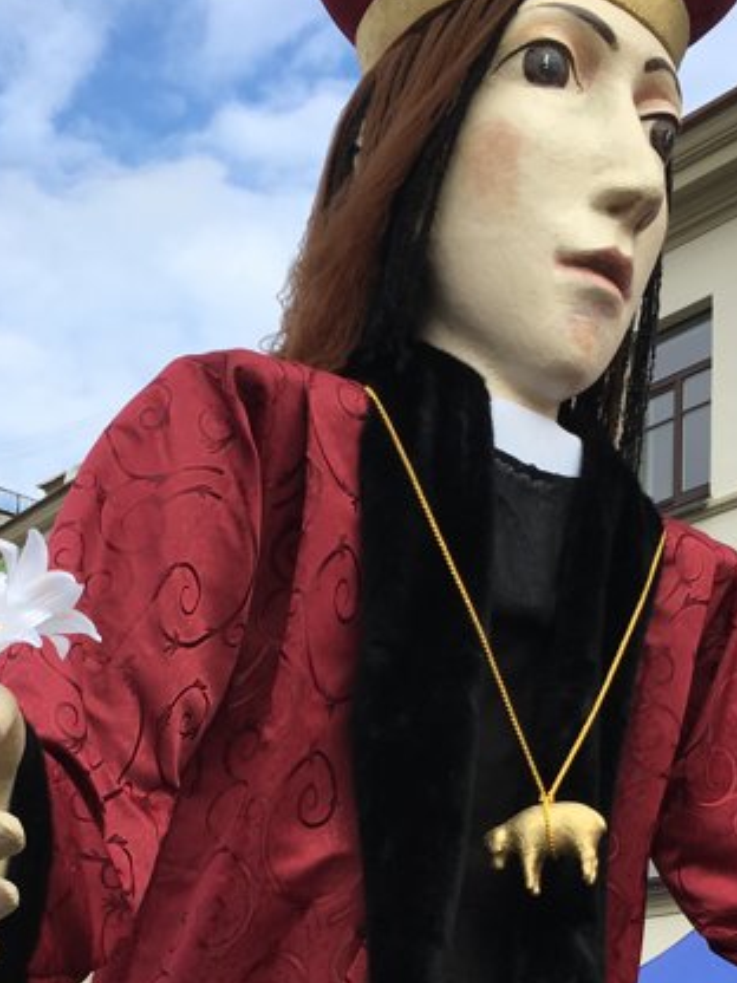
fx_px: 1902
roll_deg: -2.8
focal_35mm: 67
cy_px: 874
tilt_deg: +9.4
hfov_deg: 21.9
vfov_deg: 27.9
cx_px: 309
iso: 25
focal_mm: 4.15
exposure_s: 1/686
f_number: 2.2
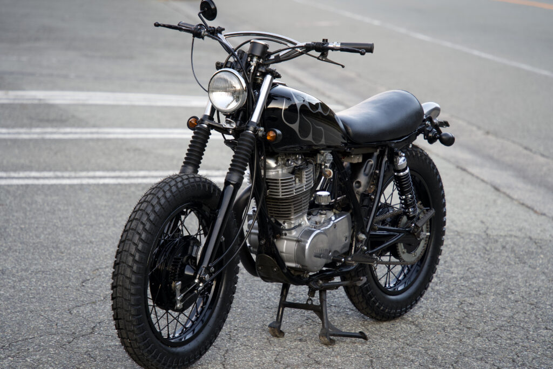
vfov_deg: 9.2
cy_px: 184
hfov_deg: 13.8
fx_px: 2289
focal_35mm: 149
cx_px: 276
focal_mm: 149
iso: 1000
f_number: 5.6
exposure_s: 1/160
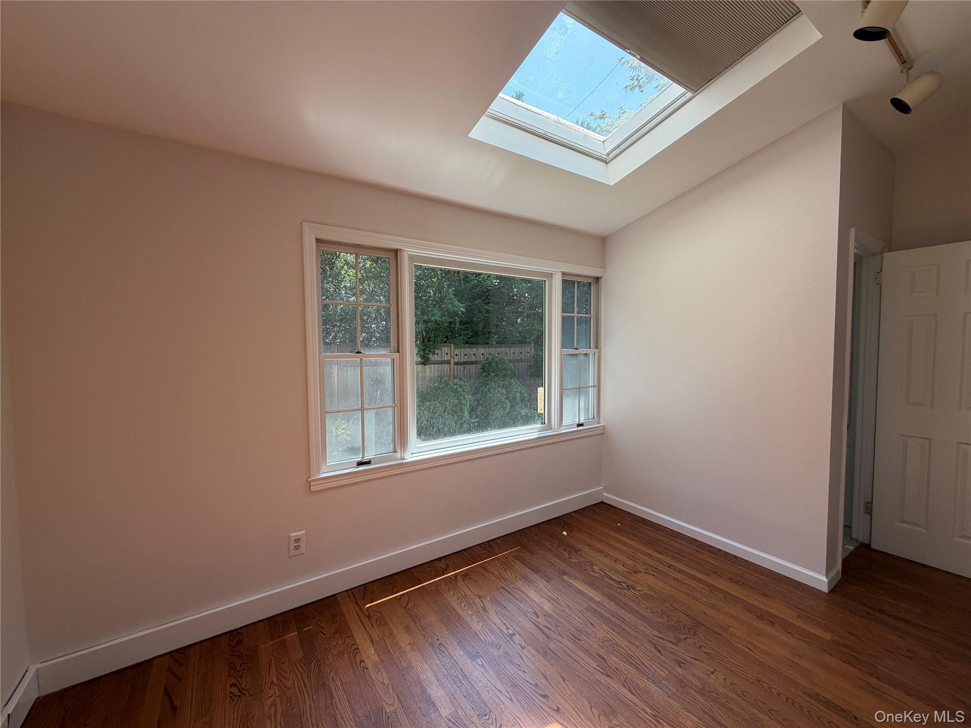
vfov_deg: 85.7
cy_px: 364
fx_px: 393
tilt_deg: -2.9
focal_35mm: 14
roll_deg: +0.8
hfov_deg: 102.1
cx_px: 486
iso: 50
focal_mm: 2.22
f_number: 2.2
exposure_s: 1/145
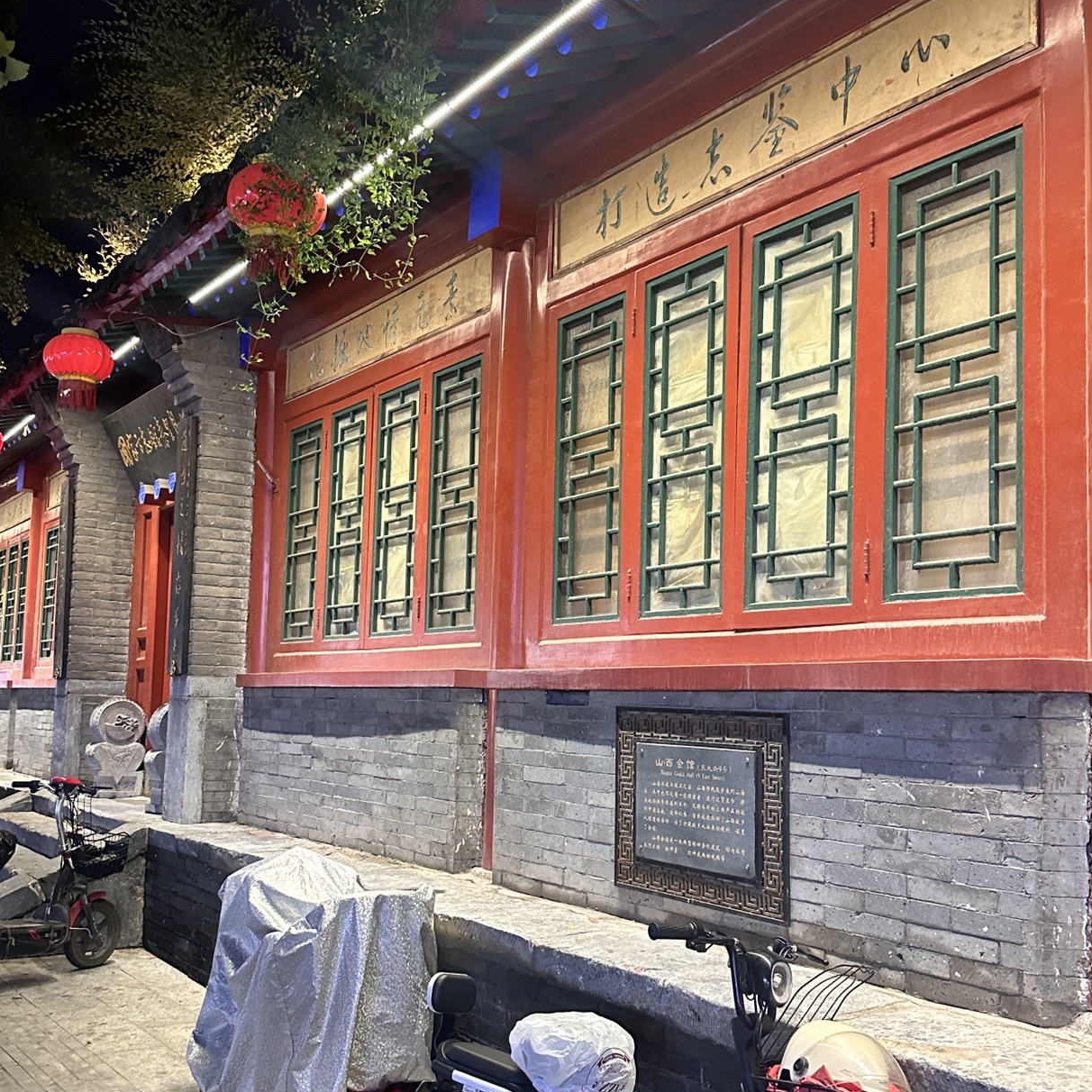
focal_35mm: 35
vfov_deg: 47.2
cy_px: 586
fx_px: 1249
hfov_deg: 47.2
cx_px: 531
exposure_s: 1/50
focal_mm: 6.86
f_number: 1.78
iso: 800
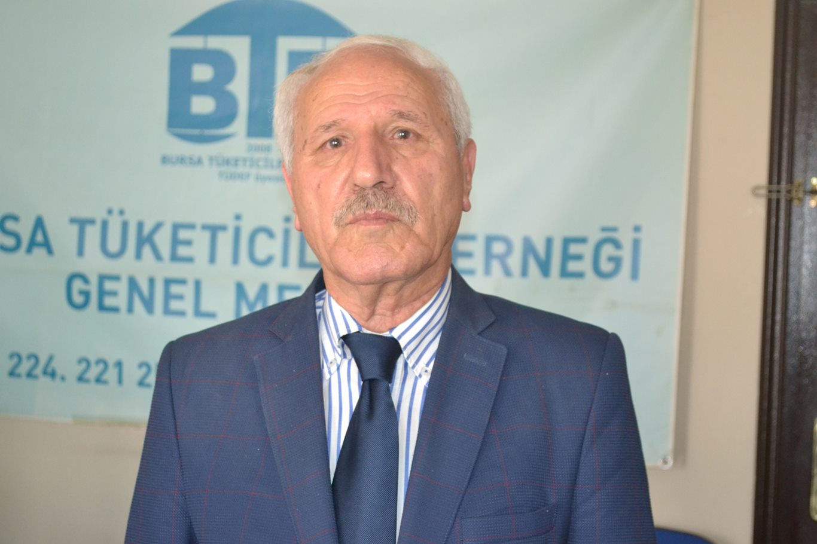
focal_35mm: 68
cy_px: 272
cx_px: 408
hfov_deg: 29.9
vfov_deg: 20.2
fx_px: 1531
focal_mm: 45
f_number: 5.3
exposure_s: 1/60
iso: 2200
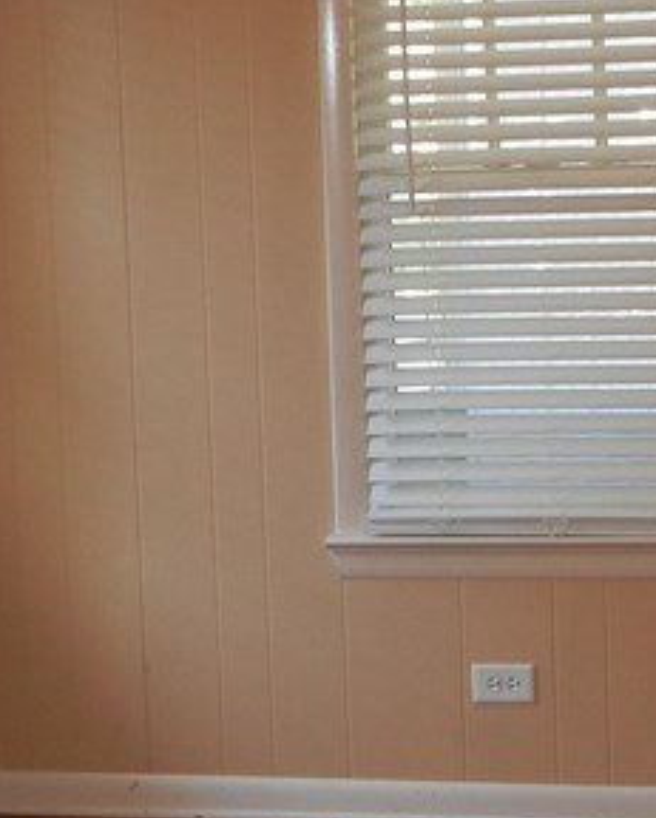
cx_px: 398
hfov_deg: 14.8
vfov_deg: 18.4
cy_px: 287
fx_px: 2520
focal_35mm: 104
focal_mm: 5.4
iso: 200
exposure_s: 1/30
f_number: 3.5
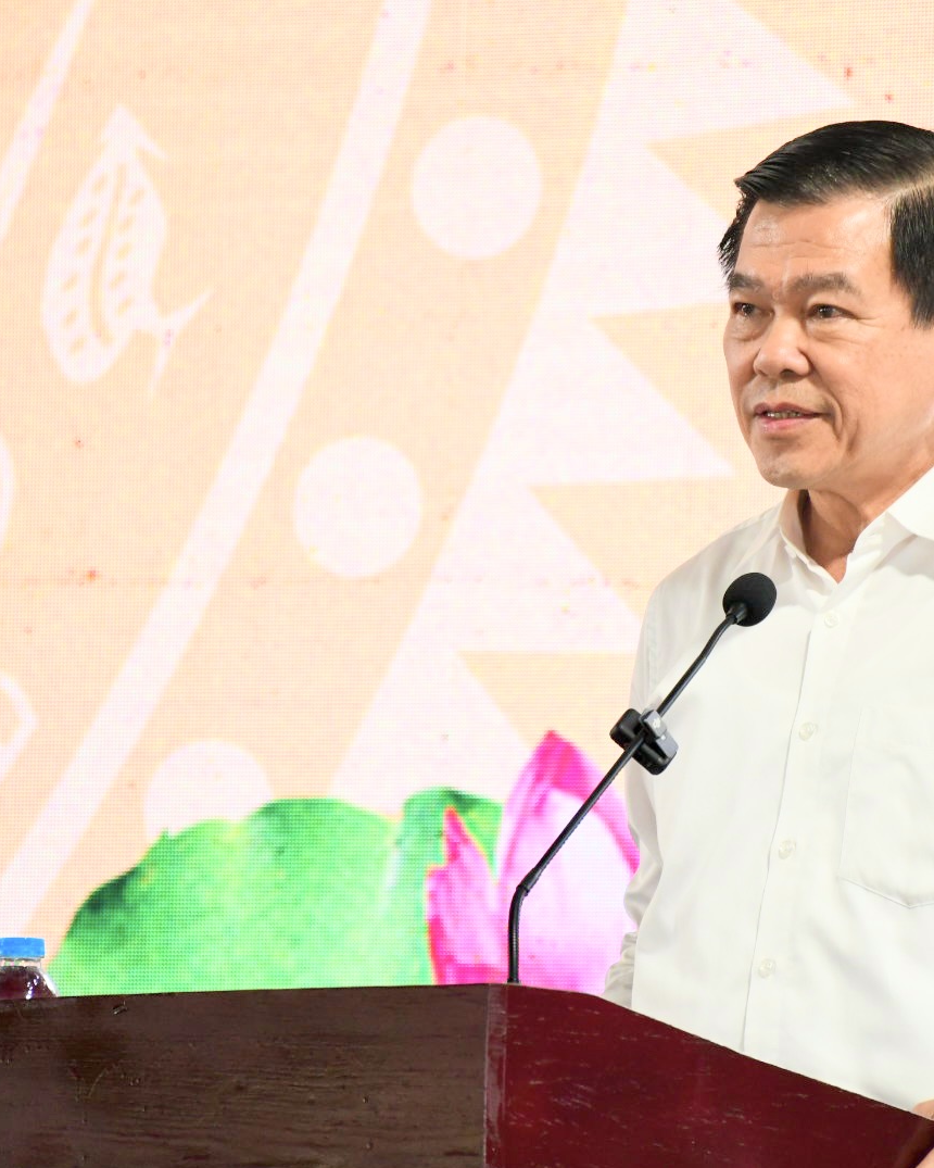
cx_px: 616
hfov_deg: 5.2
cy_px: 586
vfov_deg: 6.5
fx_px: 10262
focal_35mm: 297
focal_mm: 140
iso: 1250
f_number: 5.6
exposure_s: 1/80
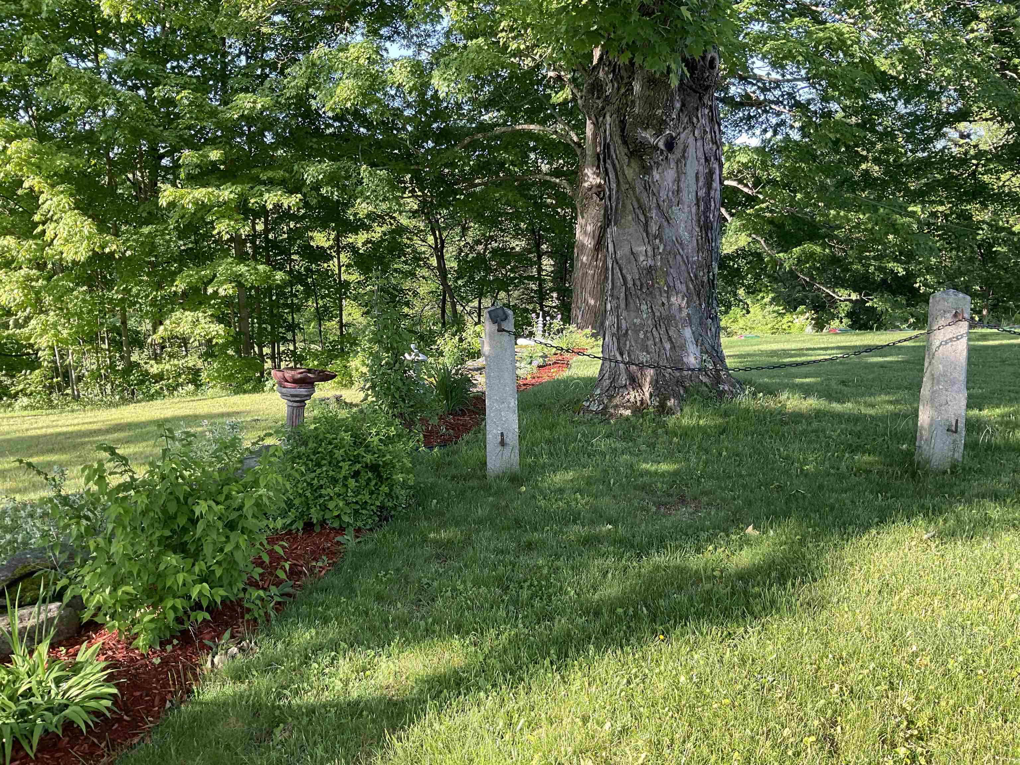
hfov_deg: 61.7
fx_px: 855
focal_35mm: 29
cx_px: 510
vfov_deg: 48.2
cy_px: 382
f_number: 1.8
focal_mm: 3
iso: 20
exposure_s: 1/120
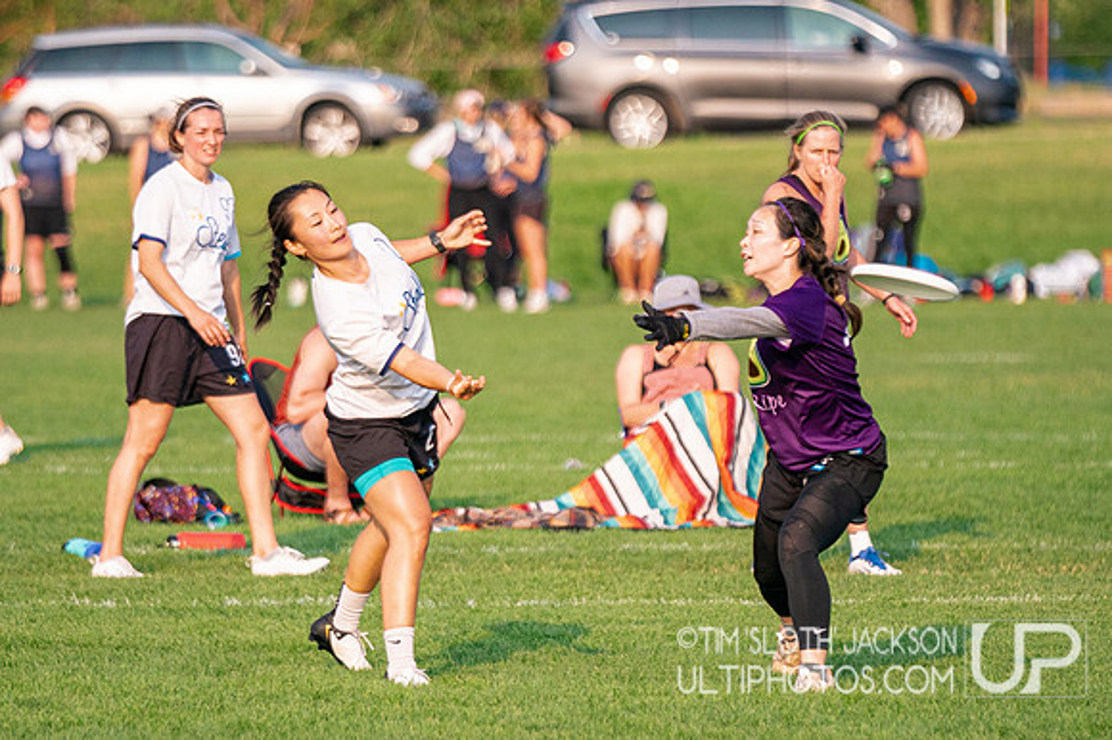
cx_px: 431
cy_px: 382
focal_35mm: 394
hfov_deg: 5.2
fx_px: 12175
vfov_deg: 3.5
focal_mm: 200
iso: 640
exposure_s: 1/6400
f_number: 2.8
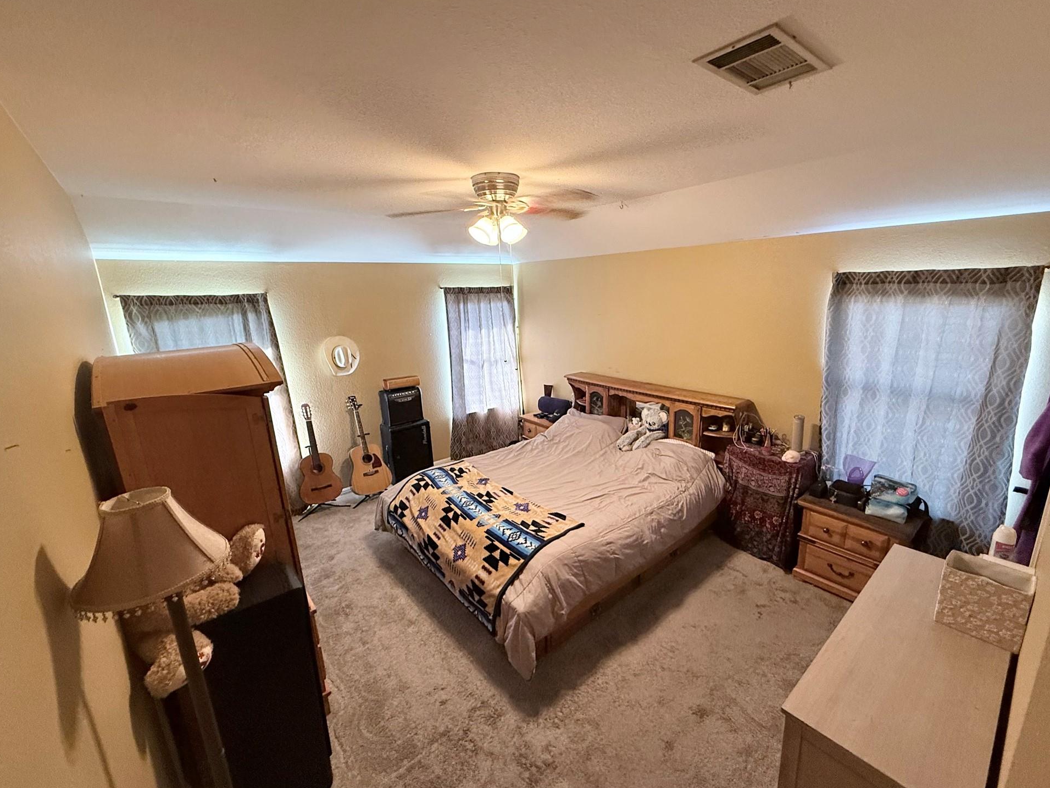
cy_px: 397
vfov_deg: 81.8
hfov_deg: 98.1
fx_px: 455
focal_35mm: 15
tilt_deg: -13.9
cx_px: 548
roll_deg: +1.7
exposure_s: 1/60
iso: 400
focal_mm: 2.22
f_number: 2.2
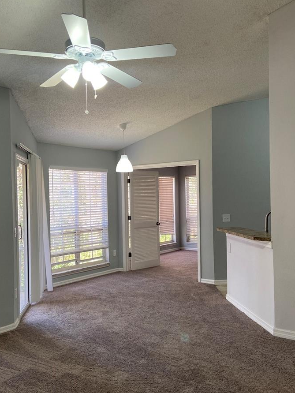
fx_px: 397
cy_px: 206
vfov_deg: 52.6
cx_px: 136
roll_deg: +1.1
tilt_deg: -1.5
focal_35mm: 35
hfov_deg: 40.7
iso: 100
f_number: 1.8
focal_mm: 4.25
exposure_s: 1/60
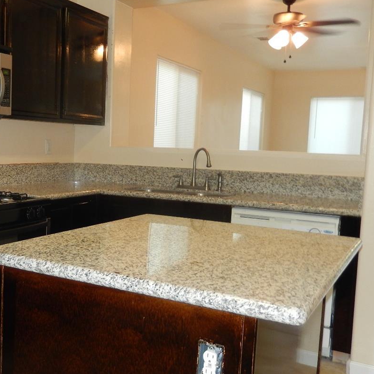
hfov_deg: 38.4
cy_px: 199
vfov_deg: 40.0
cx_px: 69
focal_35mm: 42
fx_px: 513
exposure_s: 1/30
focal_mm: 4.5
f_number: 3.4
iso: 200
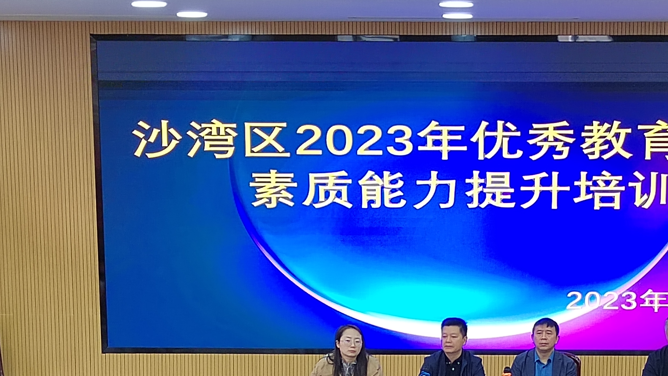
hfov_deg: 24.0
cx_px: 464
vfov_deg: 13.6
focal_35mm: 88
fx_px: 1559
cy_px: 376
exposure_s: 1/100
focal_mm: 5.52
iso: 1397
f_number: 1.9
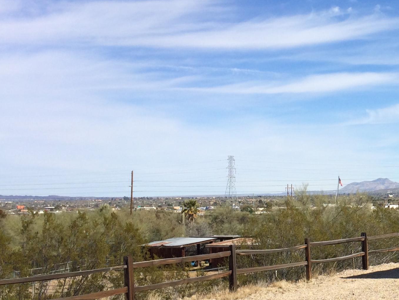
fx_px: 738
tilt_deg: +3.4
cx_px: 436
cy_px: 147
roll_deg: +1.4
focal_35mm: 64
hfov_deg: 27.7
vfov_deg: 22.9
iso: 32
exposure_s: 1/2564
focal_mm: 4.15
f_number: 2.2
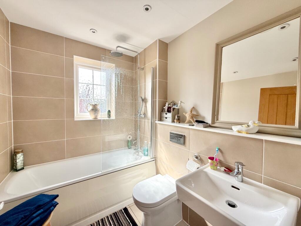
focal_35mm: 14
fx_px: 122
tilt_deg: -1.1
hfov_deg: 102.1
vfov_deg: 85.7
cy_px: 113
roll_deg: -0.2
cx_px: 150
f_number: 2.2
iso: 64
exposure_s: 1/140
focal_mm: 2.22
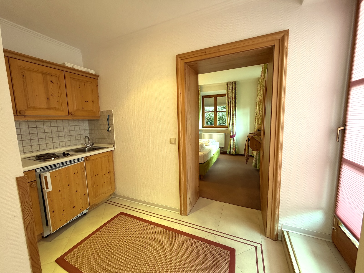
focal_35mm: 14
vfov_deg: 85.7
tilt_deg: -7.0
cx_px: 182
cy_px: 136
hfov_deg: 102.1
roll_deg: +1.7
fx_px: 147
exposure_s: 1/50
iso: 200
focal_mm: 2.22
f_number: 2.2
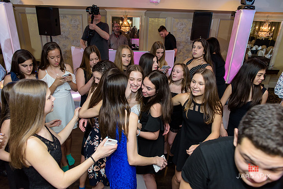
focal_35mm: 24
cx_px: 142
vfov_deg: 53.2
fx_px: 189
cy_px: 94
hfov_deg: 73.7
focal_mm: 24
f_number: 3.2
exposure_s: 1/125
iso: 1600
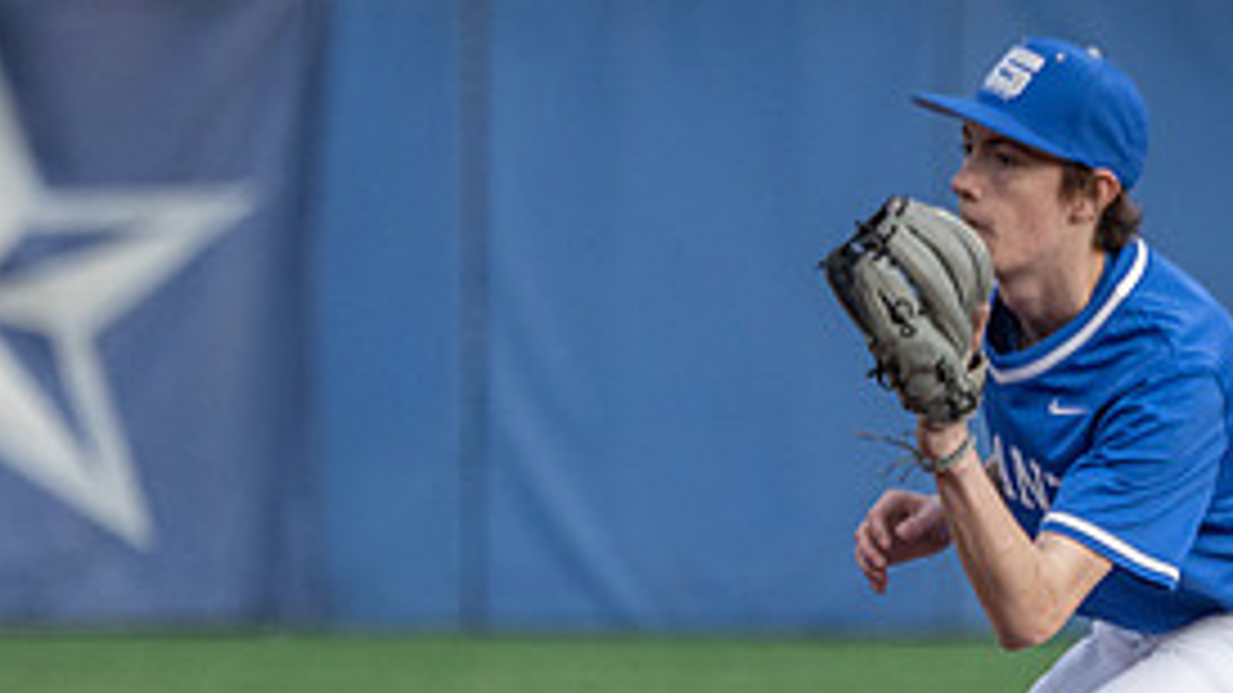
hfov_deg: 1.8
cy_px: 633
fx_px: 39095
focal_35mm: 1196
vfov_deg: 1.0
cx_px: 974
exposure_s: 1/2000
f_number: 5.6
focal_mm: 360
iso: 1800
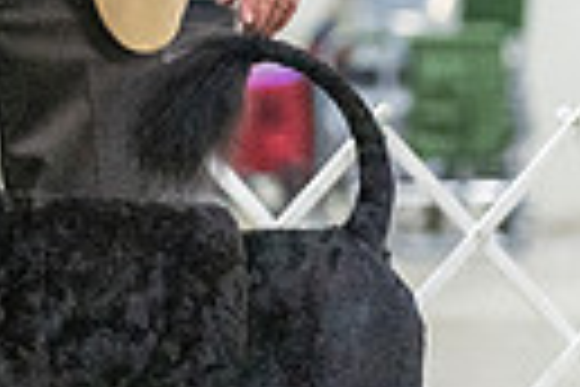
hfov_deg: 3.2
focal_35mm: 648
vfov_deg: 2.1
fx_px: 10439
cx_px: -229
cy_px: -38
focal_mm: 144
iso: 6400
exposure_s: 1/400
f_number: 3.2
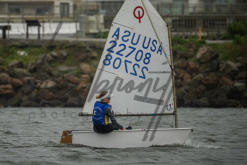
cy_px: 66
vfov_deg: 2.5
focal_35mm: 543
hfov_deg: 3.8
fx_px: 3728
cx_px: 81
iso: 320
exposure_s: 1/3200
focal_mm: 400
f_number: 5.6
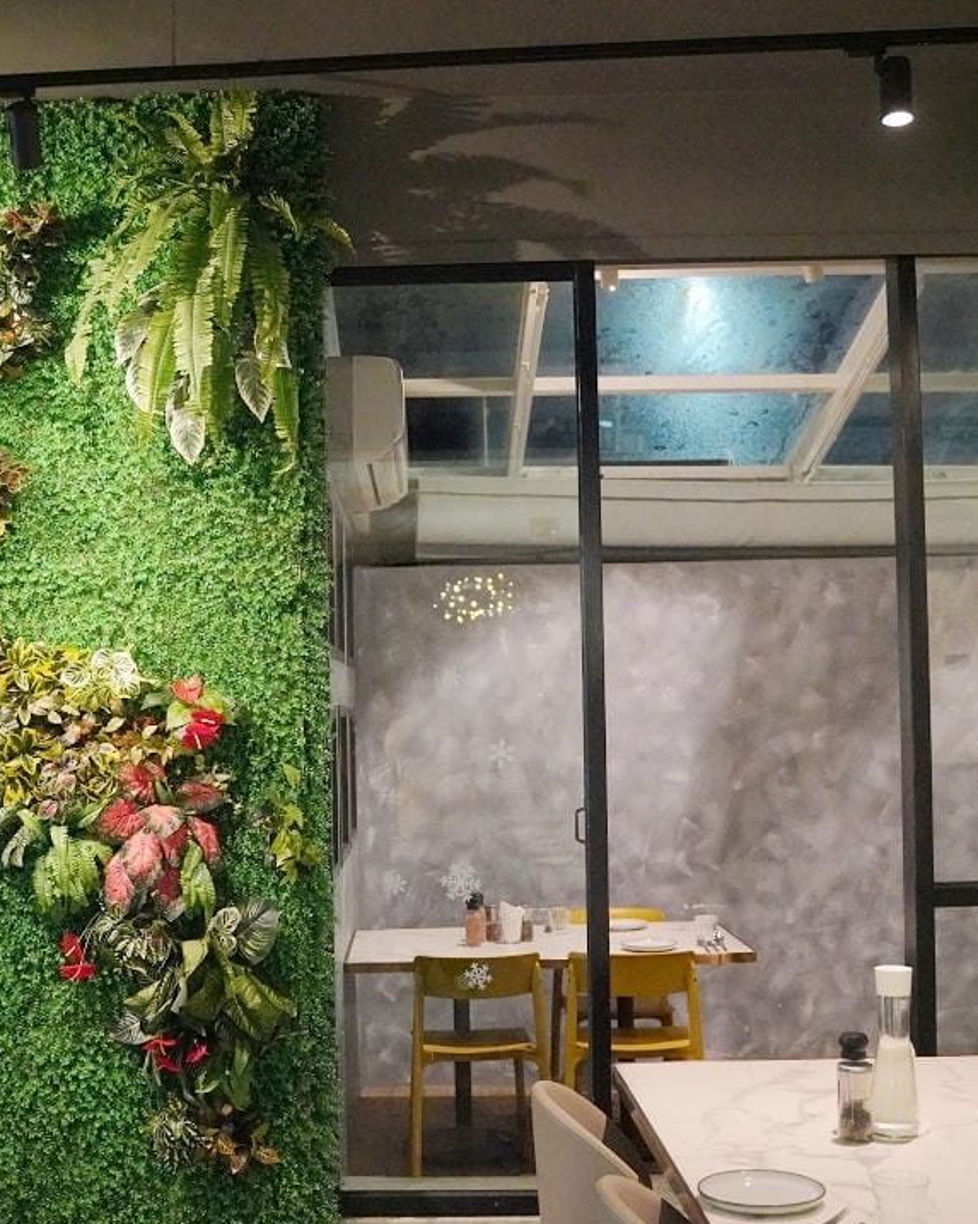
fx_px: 1593
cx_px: 358
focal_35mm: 44
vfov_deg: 42.0
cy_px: 644
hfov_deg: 33.9
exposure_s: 1/125
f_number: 2.8
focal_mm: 28
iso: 12800
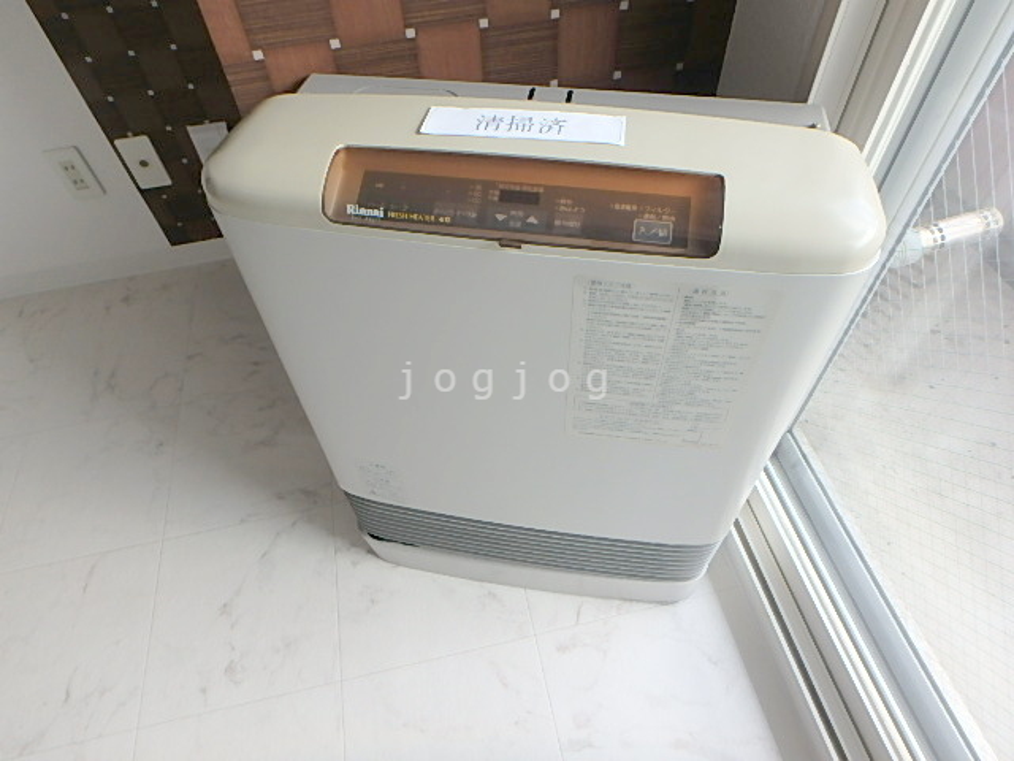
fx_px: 615
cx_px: 507
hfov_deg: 79.0
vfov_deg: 63.4
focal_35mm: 21
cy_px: 380
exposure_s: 1/125
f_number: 3.5
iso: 125
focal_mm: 3.7
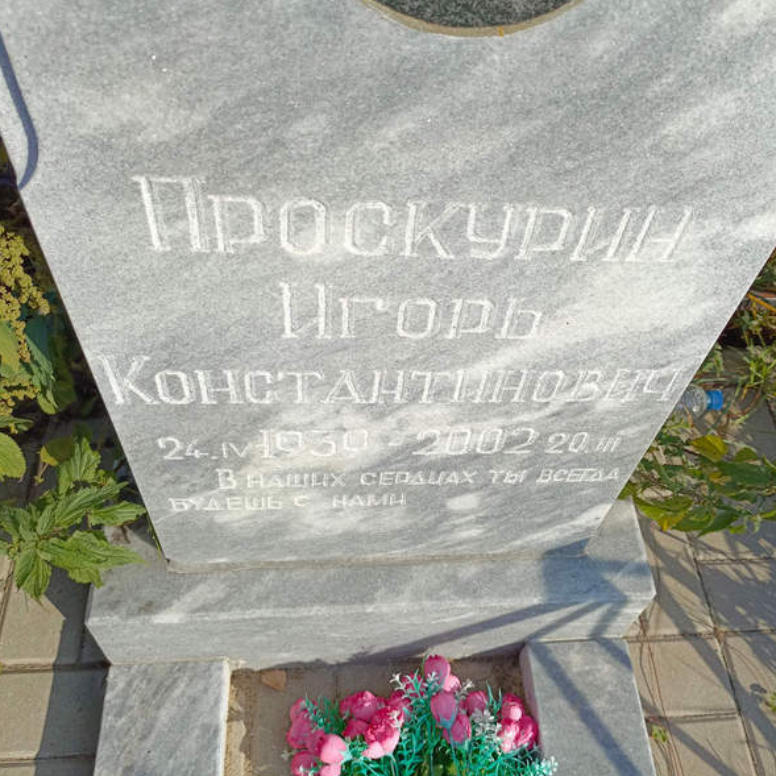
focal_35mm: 30
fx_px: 761
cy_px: 386
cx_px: 440
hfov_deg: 53.9
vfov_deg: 54.0
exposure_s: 1/1230
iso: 115
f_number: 1.69
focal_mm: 4.76
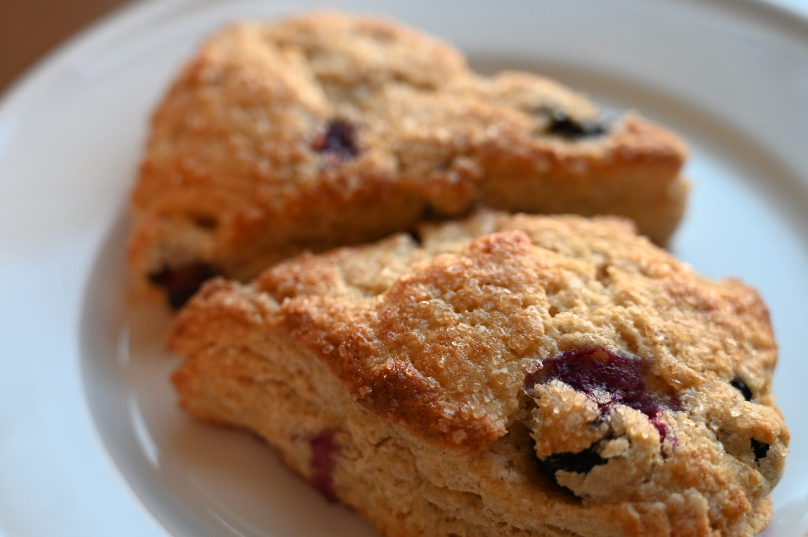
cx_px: 374
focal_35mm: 55
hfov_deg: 36.3
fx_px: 1233
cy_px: 278
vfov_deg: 24.6
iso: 800
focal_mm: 49
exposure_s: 1/125
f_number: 4
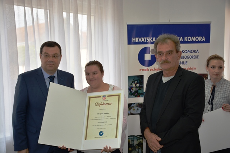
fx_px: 288
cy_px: 76
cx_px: 115
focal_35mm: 45
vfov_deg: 29.9
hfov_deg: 43.6
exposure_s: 1/160
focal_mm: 30
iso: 200
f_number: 4
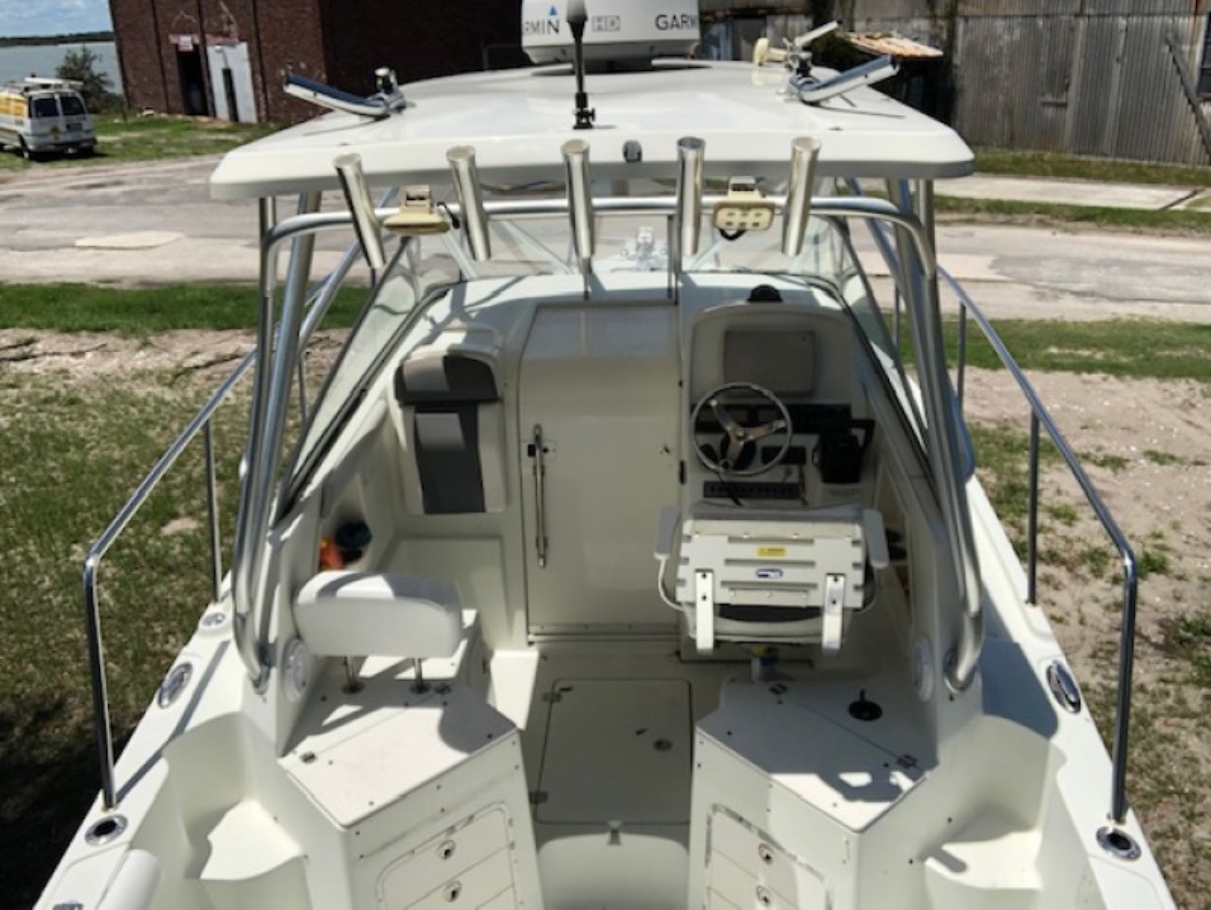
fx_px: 1120
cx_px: 606
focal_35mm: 32
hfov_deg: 56.8
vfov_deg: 44.2
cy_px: 455
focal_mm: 2.87
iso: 20
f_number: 2.2
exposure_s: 1/1724
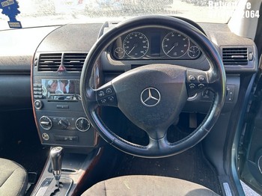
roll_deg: +2.7
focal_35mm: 26
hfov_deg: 67.3
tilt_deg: -22.9
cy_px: 98
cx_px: 131
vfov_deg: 53.0
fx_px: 197
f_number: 1.5
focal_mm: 5.7
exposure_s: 1/121
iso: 50
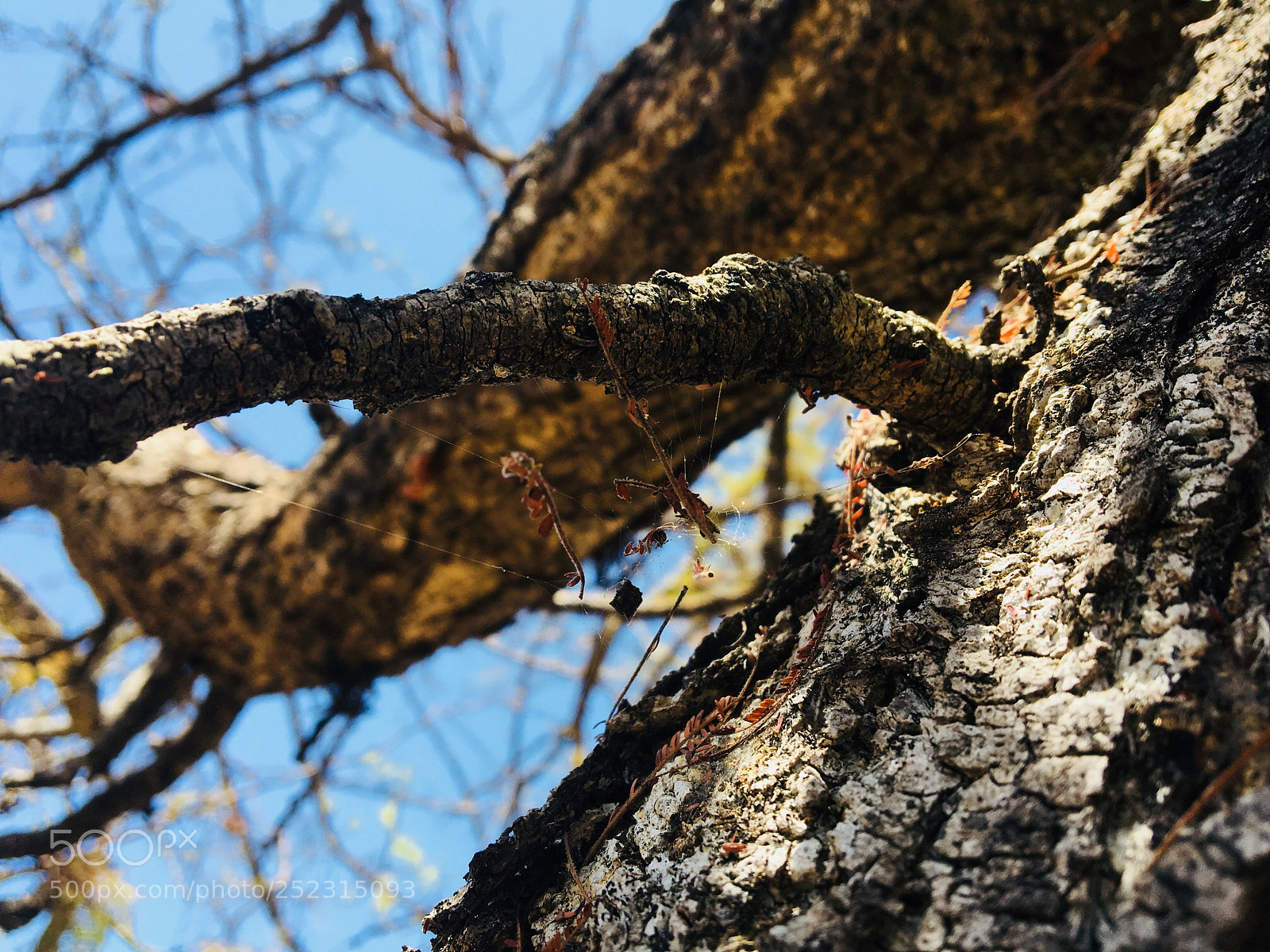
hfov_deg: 61.7
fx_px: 1064
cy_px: 476
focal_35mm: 29
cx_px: 635
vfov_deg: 48.2
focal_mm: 4.15
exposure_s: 1/605
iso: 25
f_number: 2.2
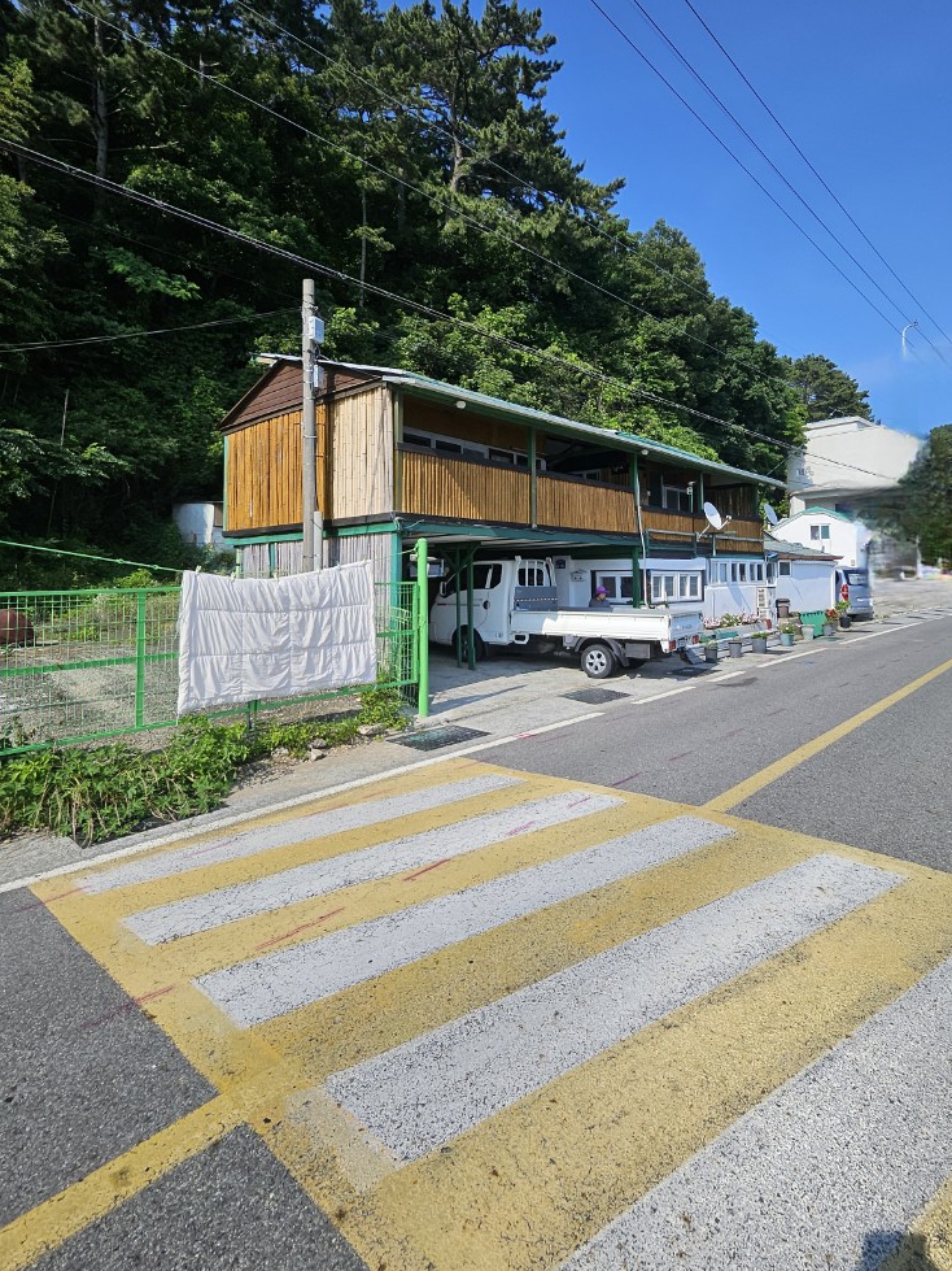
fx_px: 624
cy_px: 541
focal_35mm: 17
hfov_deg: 74.4
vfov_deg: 90.4
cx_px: 534
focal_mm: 1.74
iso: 32
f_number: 2.2
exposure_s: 1/2000
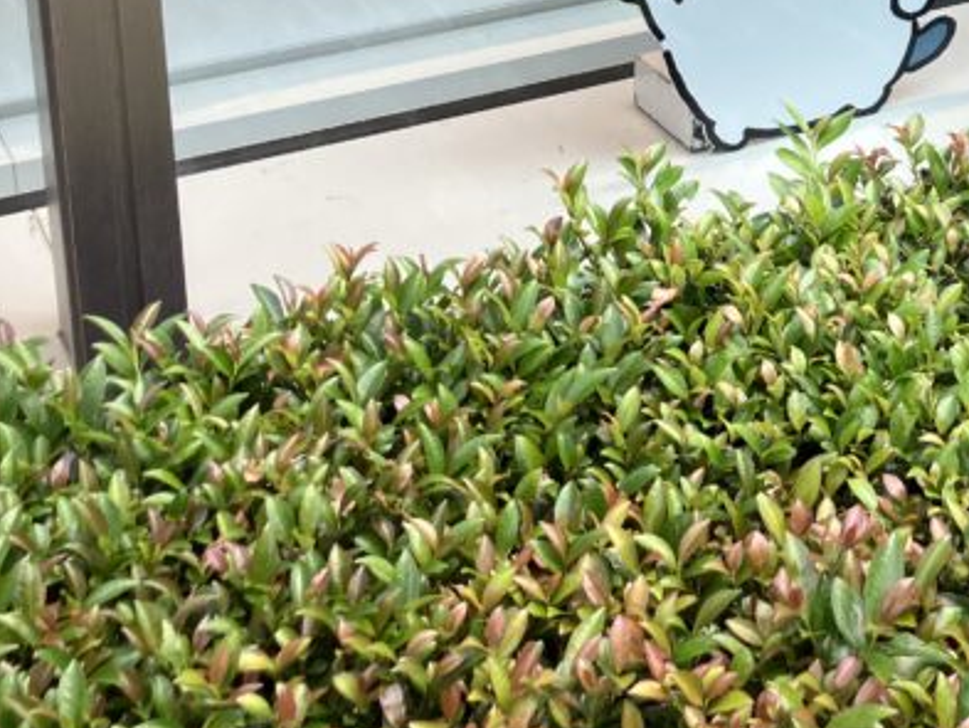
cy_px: -190
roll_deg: -0.3
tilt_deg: -14.7
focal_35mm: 73
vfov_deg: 18.9
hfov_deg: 25.1
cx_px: 1016
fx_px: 2044
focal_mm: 3.99
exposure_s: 1/244
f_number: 1.8
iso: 25
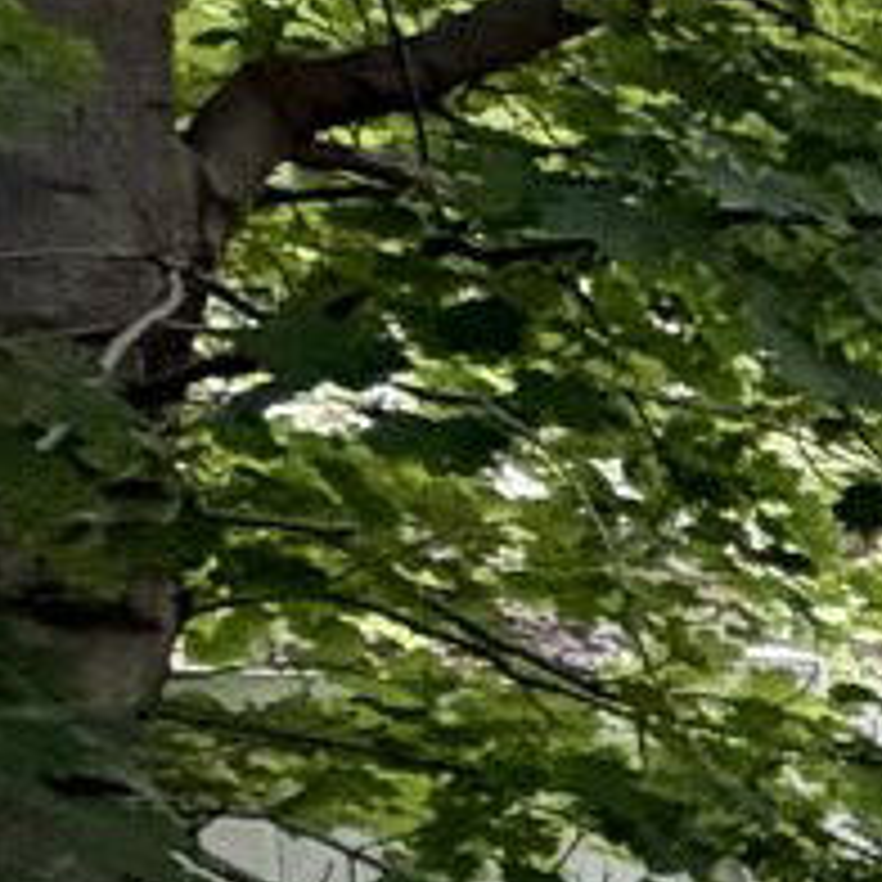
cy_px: 1269
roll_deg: -0.6
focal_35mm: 121
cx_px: 3726
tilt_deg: -5.9
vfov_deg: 13.7
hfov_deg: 7.7
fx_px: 3488
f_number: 2.2
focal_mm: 2.22
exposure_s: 1/129
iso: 64
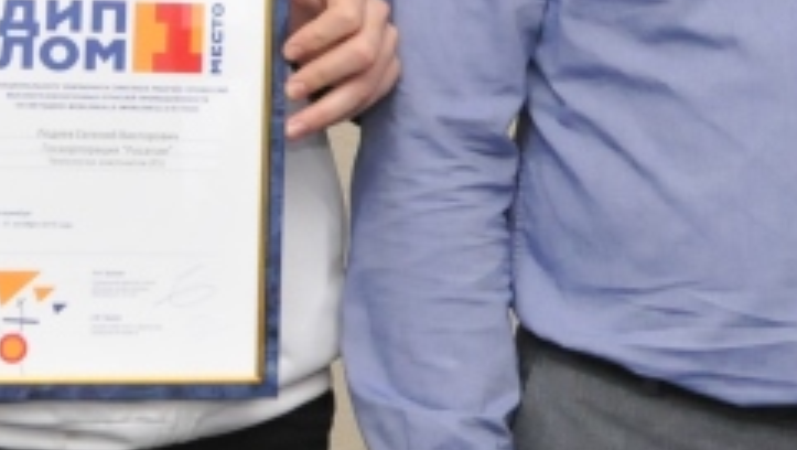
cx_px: 744
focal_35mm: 158
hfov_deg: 13.5
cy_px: -364
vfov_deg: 7.5
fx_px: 3344
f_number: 5.6
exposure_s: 1/125
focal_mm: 25
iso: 1000
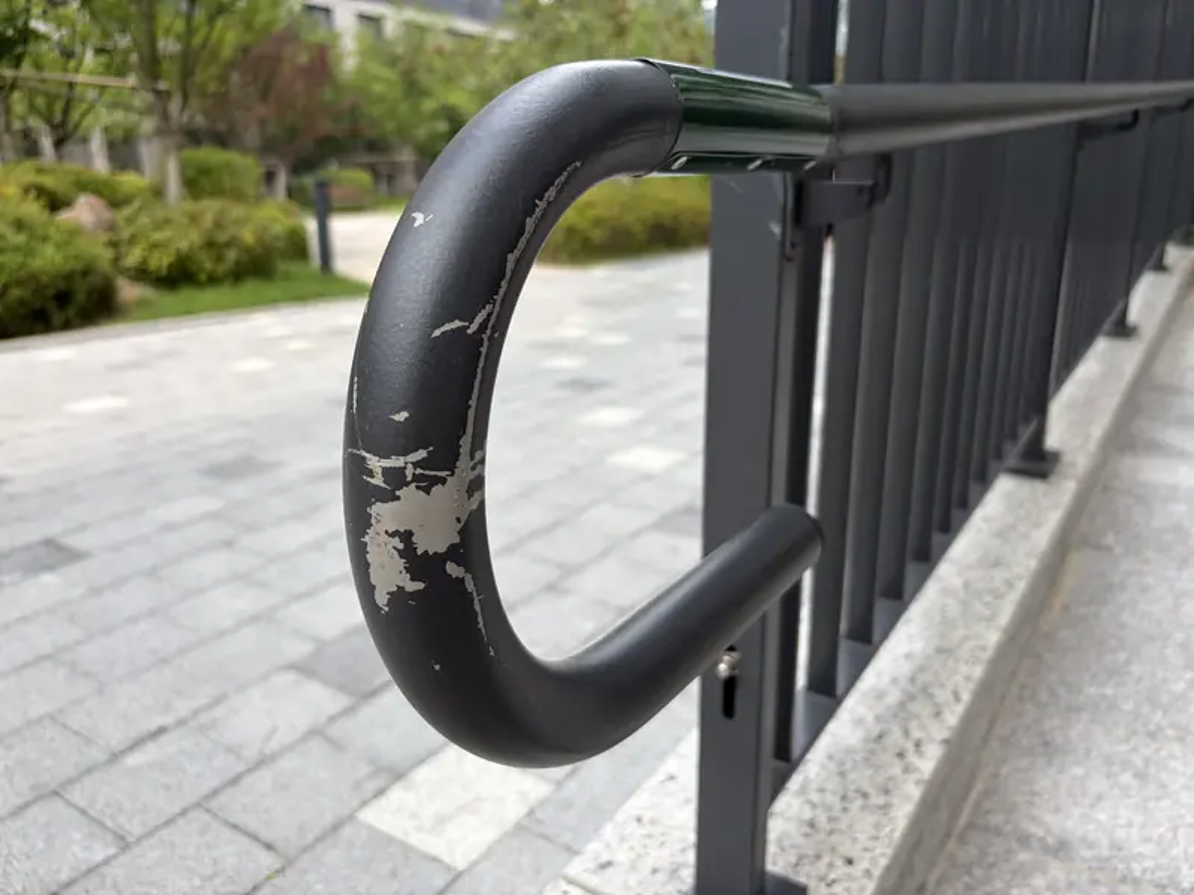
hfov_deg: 67.3
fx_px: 897
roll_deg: +1.9
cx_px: 597
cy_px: 448
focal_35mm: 26
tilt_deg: -15.2
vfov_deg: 53.1
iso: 50
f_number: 1.6
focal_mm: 5.96
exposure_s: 1/820
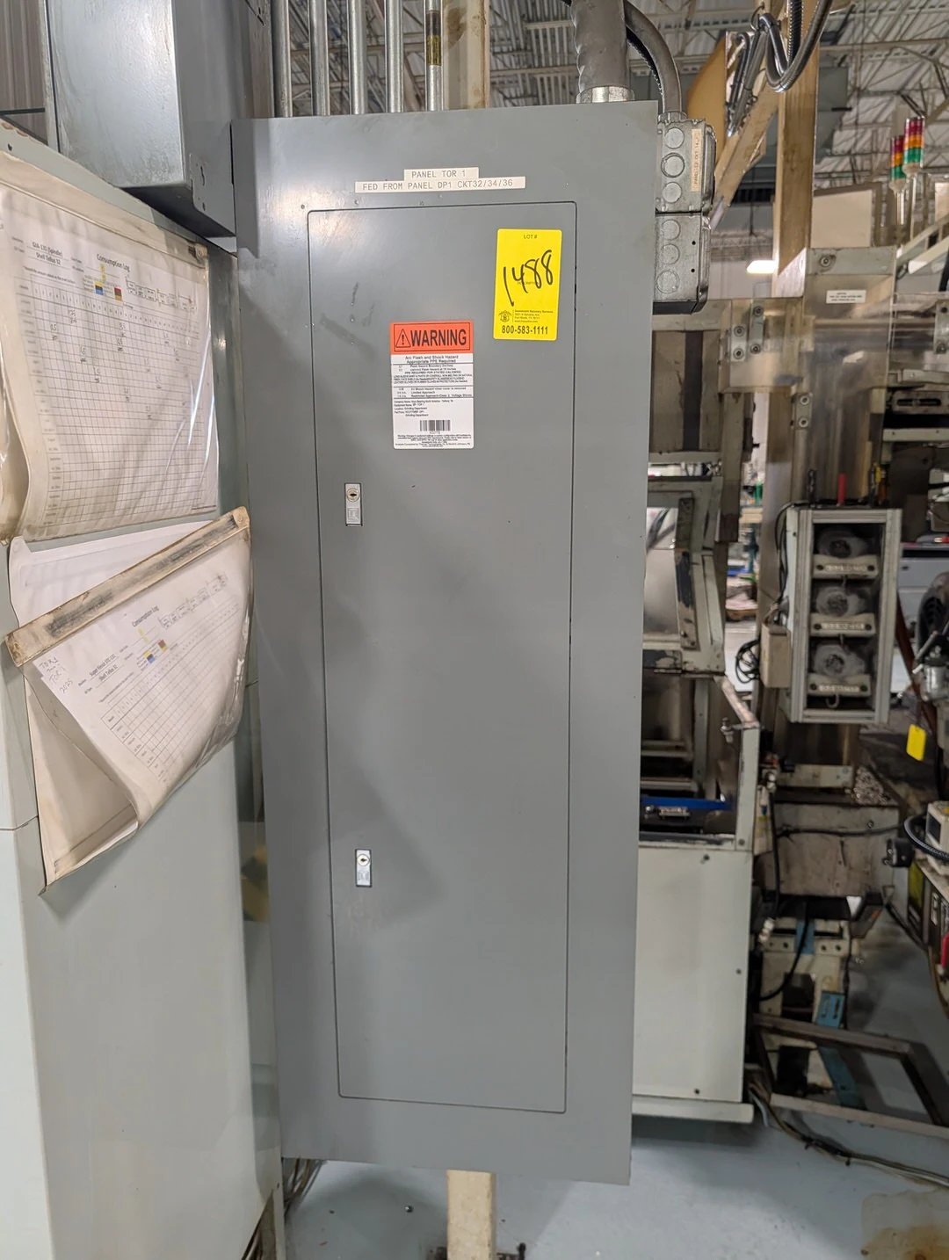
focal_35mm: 24
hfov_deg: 56.9
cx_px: 474
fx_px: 875
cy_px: 630
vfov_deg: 71.5
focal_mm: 6.9
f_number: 1.68
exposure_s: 1/101
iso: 443
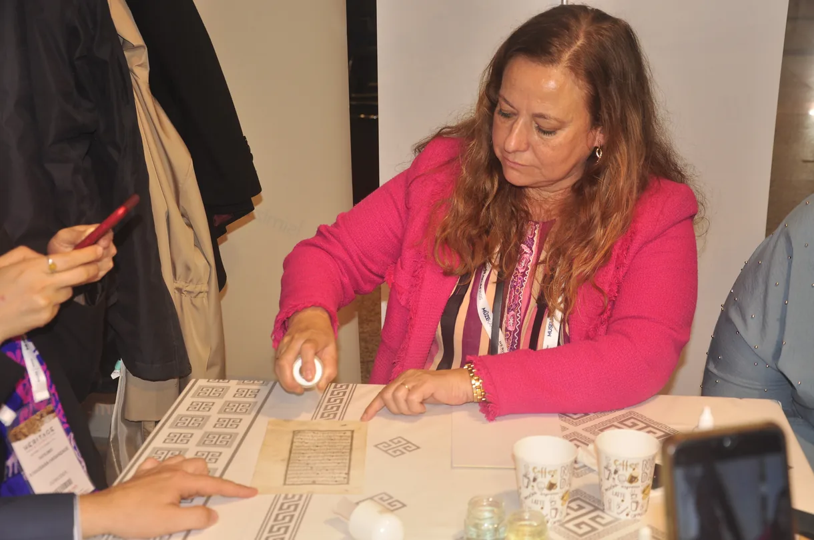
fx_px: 1185
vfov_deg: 25.7
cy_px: 270
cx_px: 407
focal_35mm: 52
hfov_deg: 37.9
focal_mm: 35
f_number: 4.5
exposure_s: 1/60
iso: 200
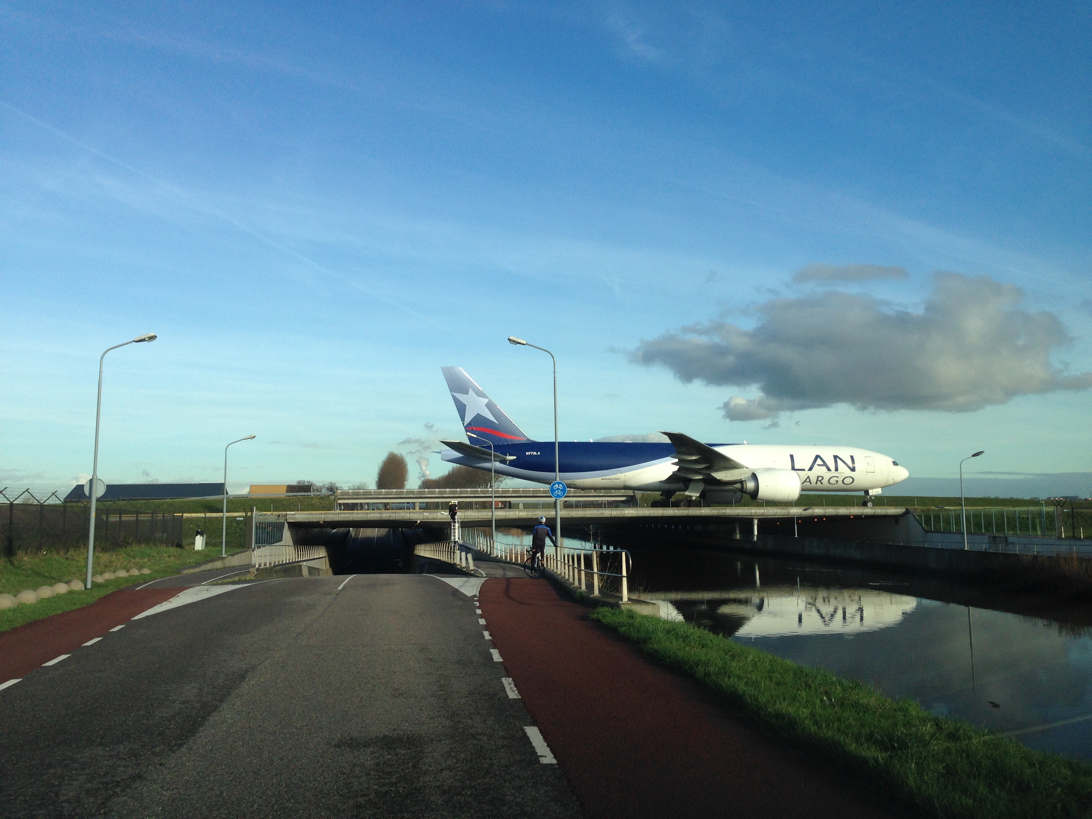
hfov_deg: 55.4
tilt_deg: +5.2
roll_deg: +0.1
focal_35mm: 33
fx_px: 1041
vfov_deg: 42.9
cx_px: 546
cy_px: 410
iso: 50
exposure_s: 1/1178
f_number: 2.4
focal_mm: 4.12
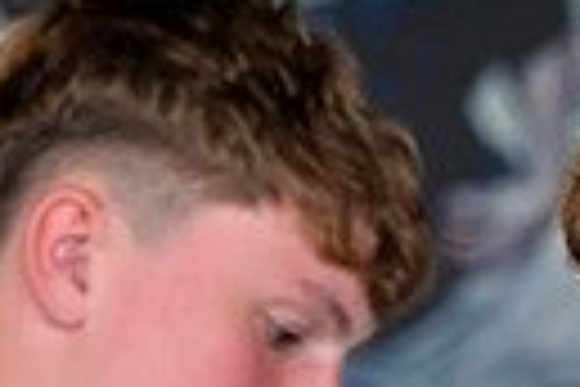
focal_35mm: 609
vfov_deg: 2.2
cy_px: 781
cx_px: 1214
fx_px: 9811
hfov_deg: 3.4
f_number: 3.2
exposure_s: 1/320
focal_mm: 135
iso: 4000
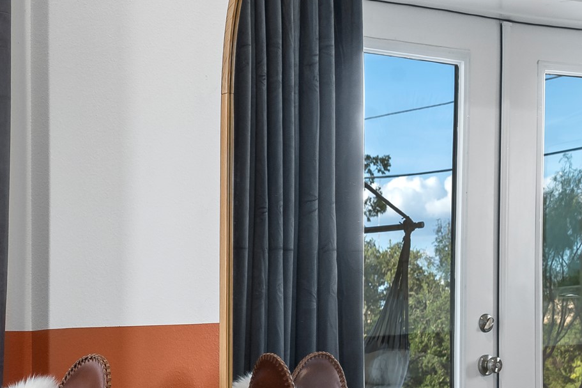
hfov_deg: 21.6
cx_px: 91
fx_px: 1503
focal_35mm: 93
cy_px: 353
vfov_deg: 14.5
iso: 400
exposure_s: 1/20
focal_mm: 39
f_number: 8
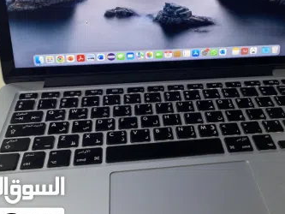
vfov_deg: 28.7
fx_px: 412
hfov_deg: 37.7
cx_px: 193
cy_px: 53
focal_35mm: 50
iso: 125
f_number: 1.8
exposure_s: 1/50
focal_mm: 4.25
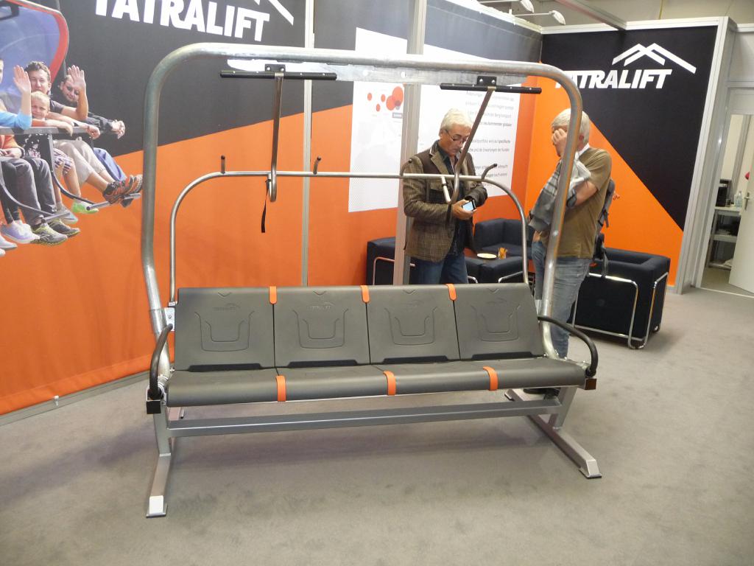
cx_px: 377
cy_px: 283
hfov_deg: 63.4
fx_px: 610
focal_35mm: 28
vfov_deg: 49.7
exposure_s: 1/30
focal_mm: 4.7
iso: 320
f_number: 3.3
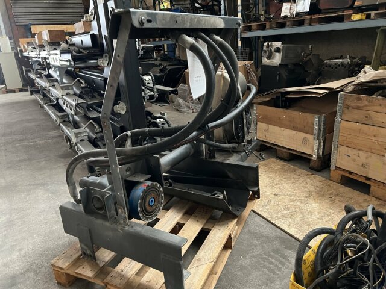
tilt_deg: -17.1
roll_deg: +4.2
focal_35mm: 26
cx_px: 193
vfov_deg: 53.1
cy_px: 144
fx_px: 290
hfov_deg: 67.3
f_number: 1.5
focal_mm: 5.7
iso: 500
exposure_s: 1/40
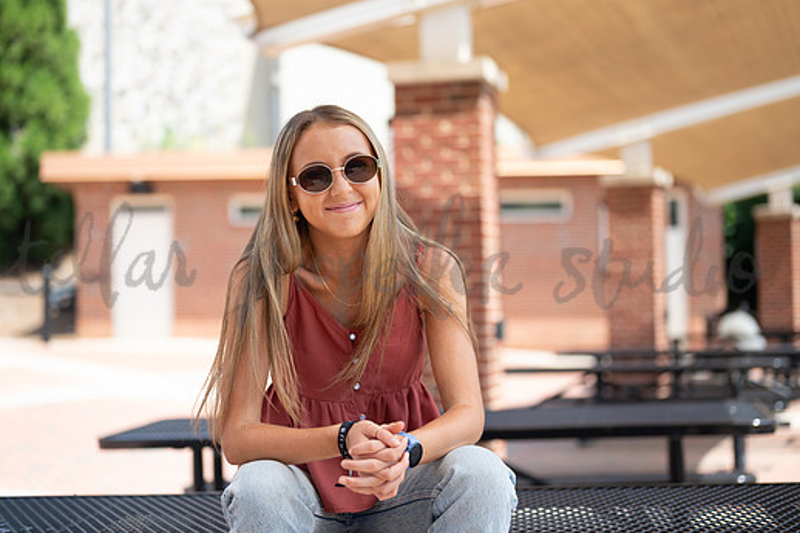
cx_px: 377
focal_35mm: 56
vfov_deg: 24.2
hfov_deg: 35.6
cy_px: 260
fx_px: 1244
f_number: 2
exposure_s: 1/1600
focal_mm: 50
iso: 160
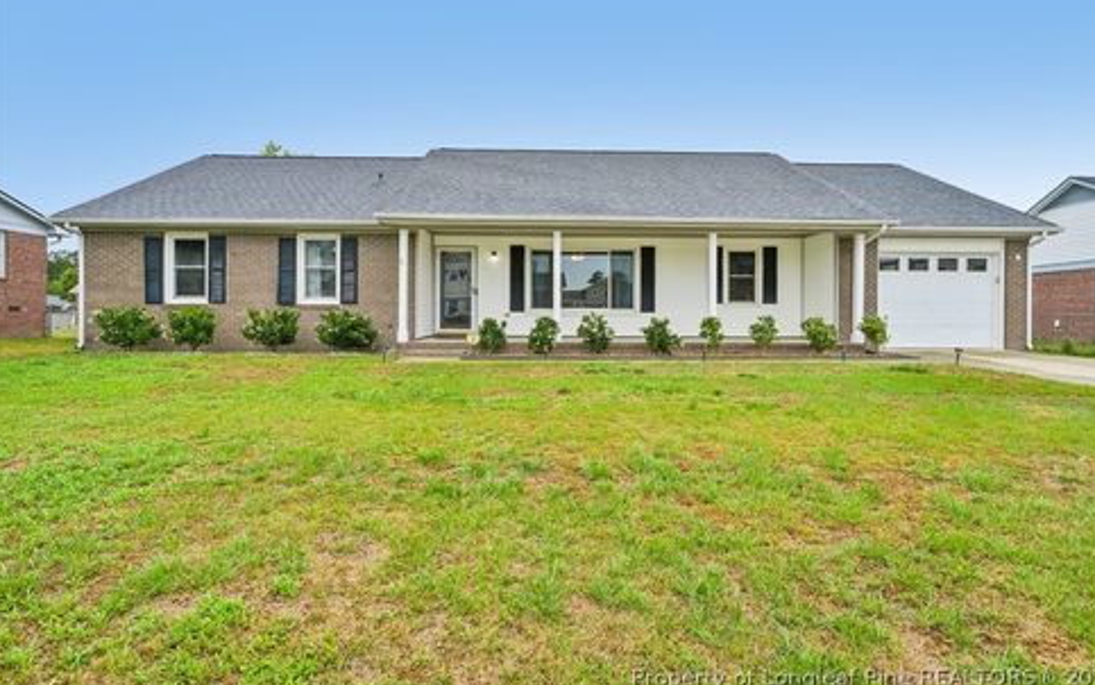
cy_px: 316
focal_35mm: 20
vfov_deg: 60.8
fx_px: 583
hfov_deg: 86.4
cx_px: 558
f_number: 8
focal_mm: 18.5
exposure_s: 1/125
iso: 100
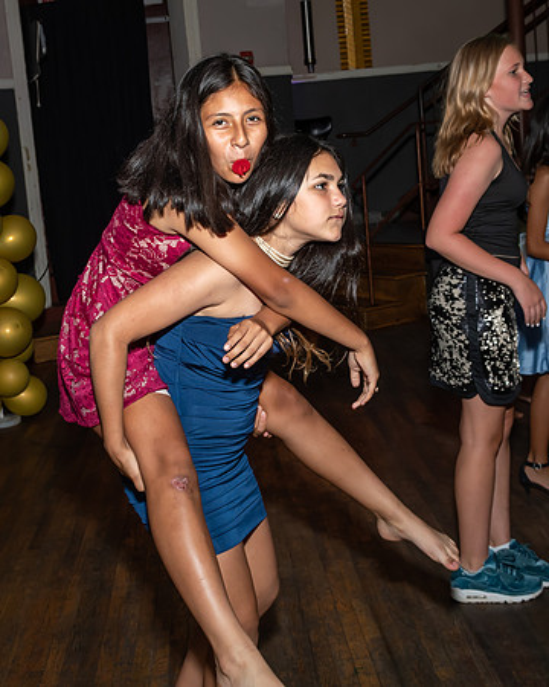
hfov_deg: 30.5
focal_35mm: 49
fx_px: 1005
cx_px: 220
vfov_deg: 37.5
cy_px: 264
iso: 400
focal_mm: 19
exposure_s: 1/250
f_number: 5.6
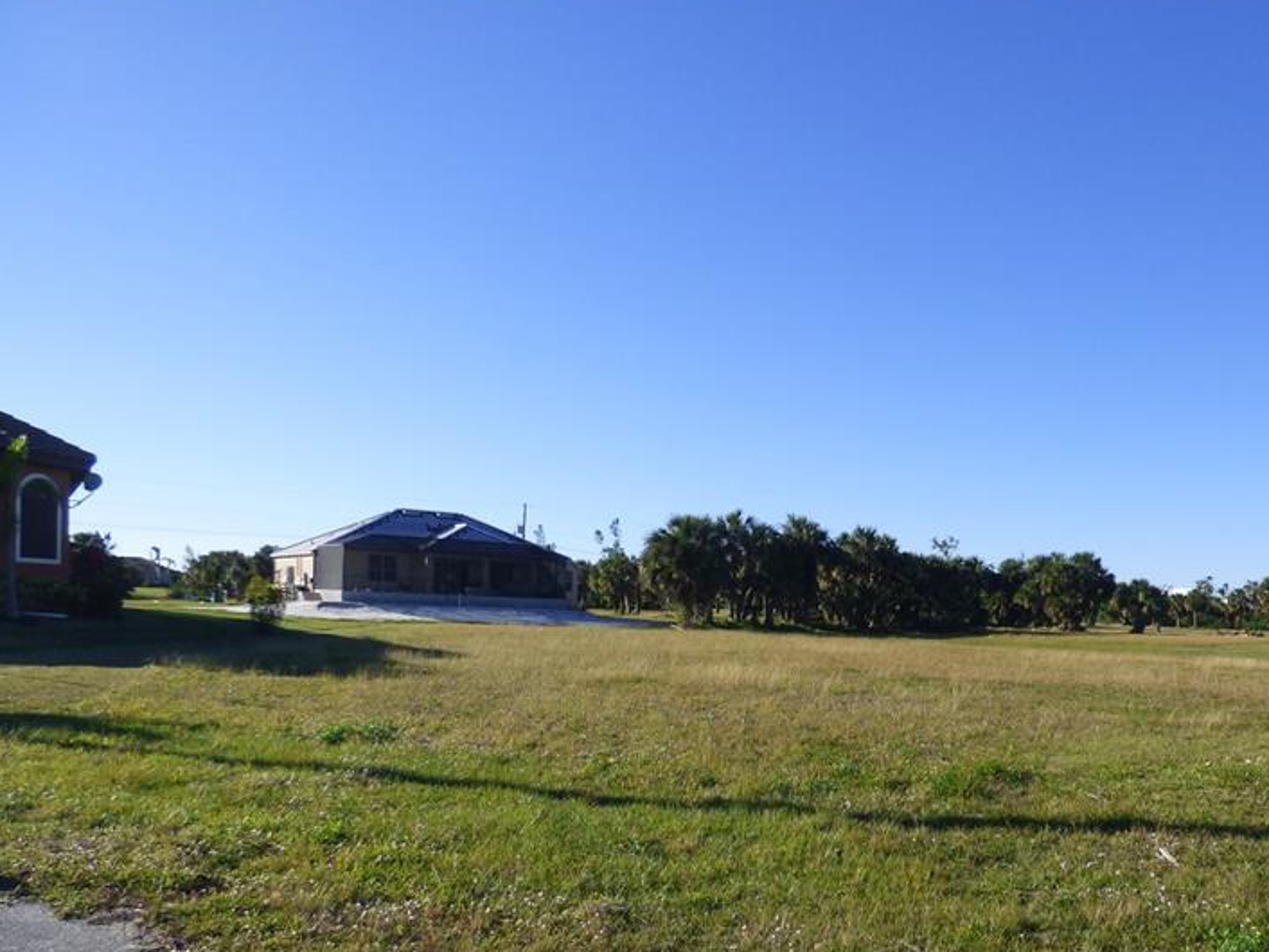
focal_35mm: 29
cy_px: 668
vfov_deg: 47.1
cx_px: 859
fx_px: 1063
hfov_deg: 60.0
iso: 100
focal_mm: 3.58
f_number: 2.8
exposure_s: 1/1600
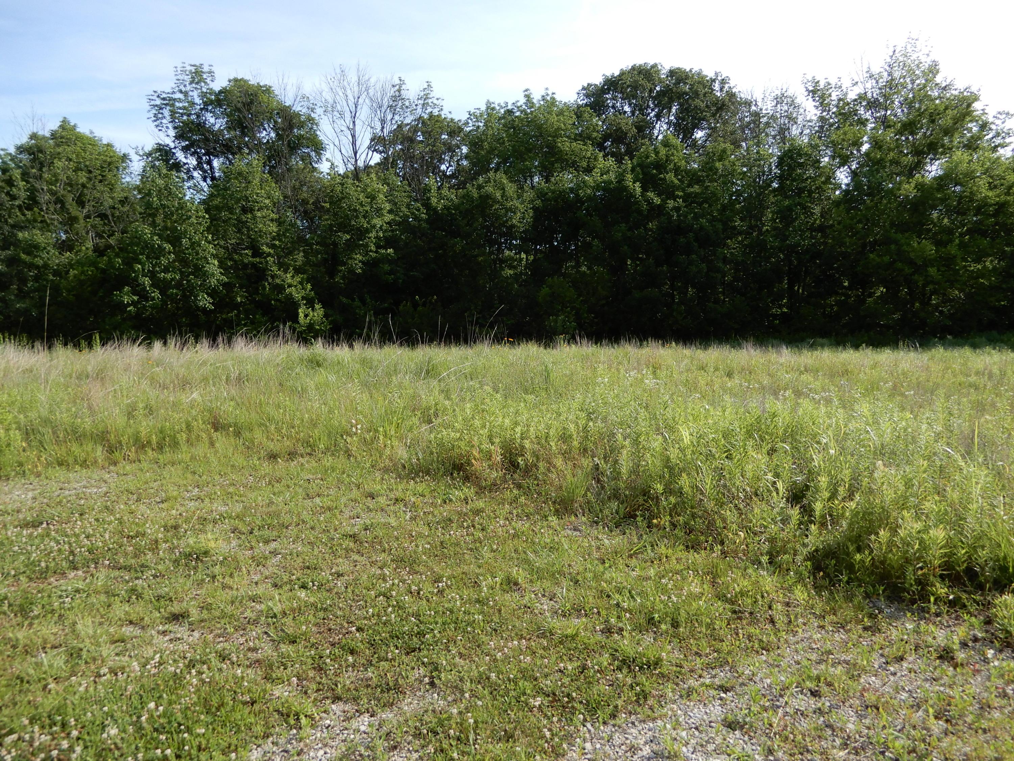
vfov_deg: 56.8
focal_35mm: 24
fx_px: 703
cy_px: 380
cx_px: 507
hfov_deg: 71.6
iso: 80
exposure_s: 1/640
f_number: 3.4
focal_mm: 4.3
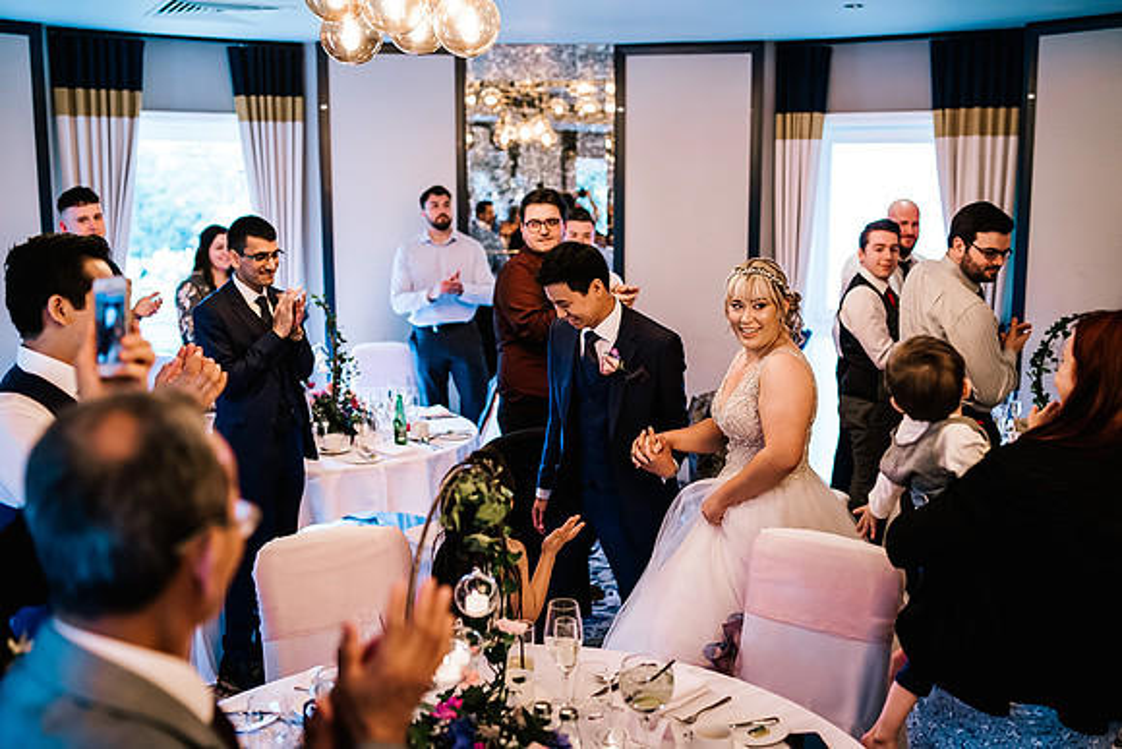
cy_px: 374
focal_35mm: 35
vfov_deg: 37.4
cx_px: 561
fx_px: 1105
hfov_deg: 53.9
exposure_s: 1/500
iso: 3200
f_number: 2
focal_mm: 35
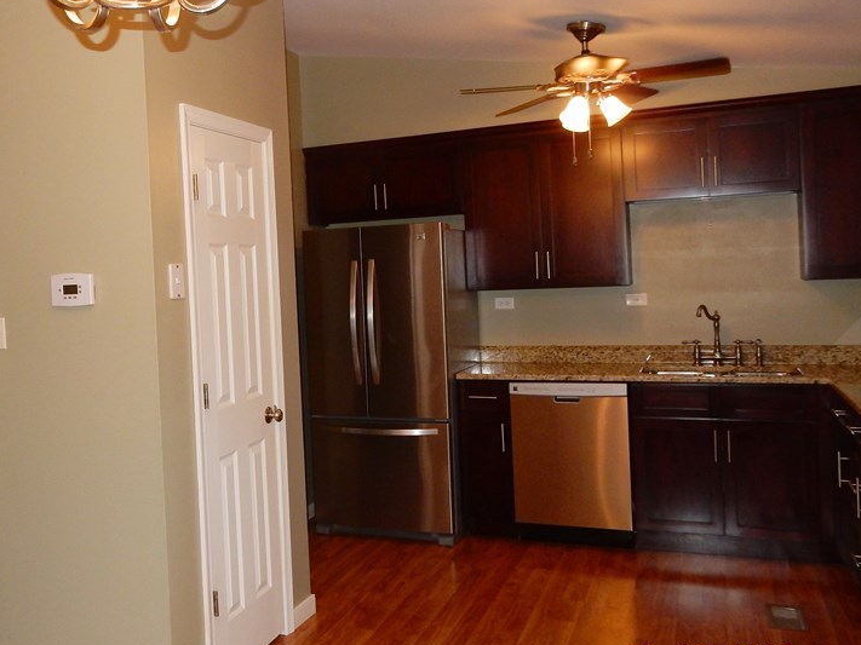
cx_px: 269
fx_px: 895
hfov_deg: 50.2
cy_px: 292
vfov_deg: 39.6
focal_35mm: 36
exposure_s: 1/30
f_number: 3.7
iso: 220
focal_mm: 4.5
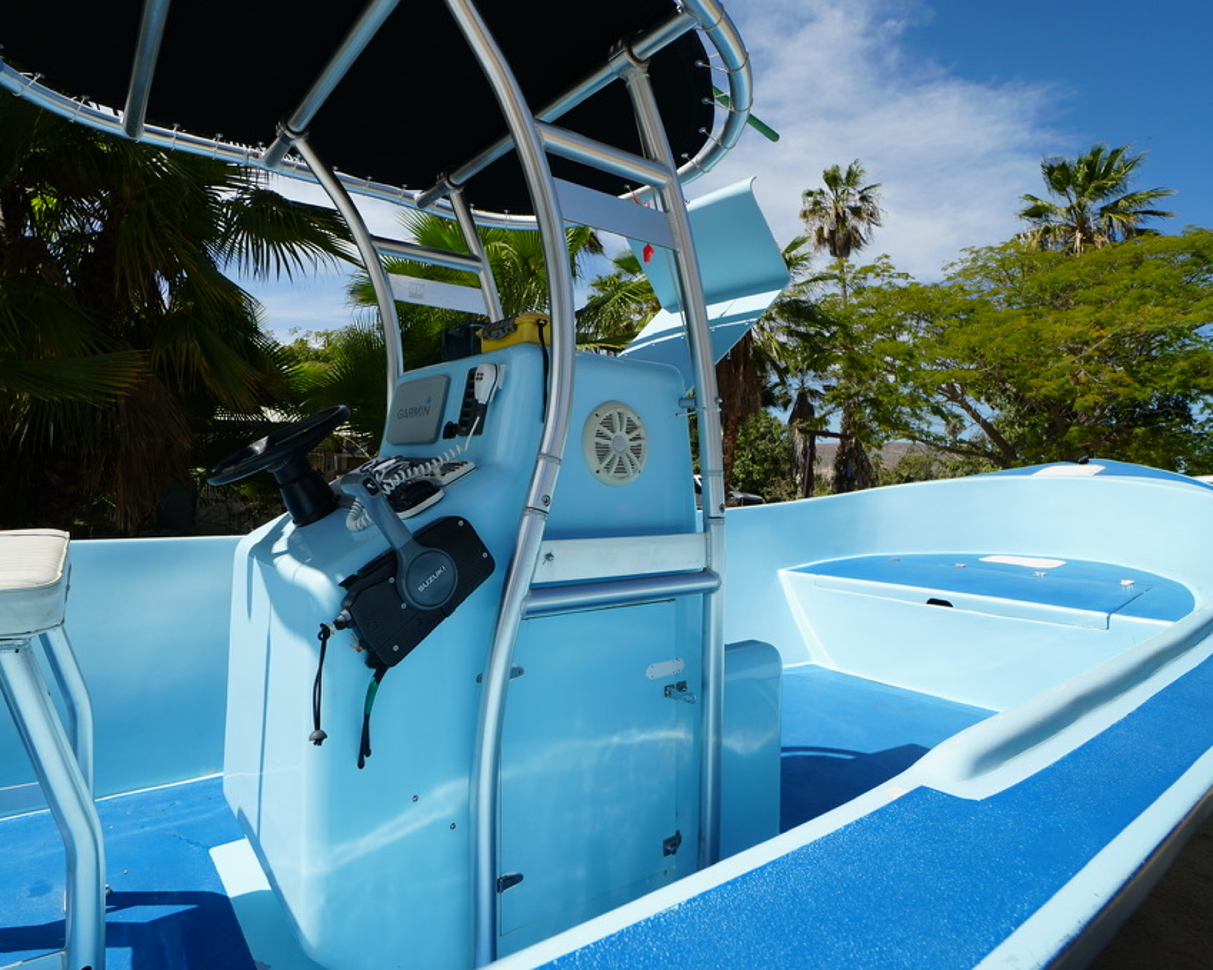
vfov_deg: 73.7
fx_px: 646
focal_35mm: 18
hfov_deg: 85.8
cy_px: 457
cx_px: 519
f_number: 5.6
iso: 100
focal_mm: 10
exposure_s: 1/800
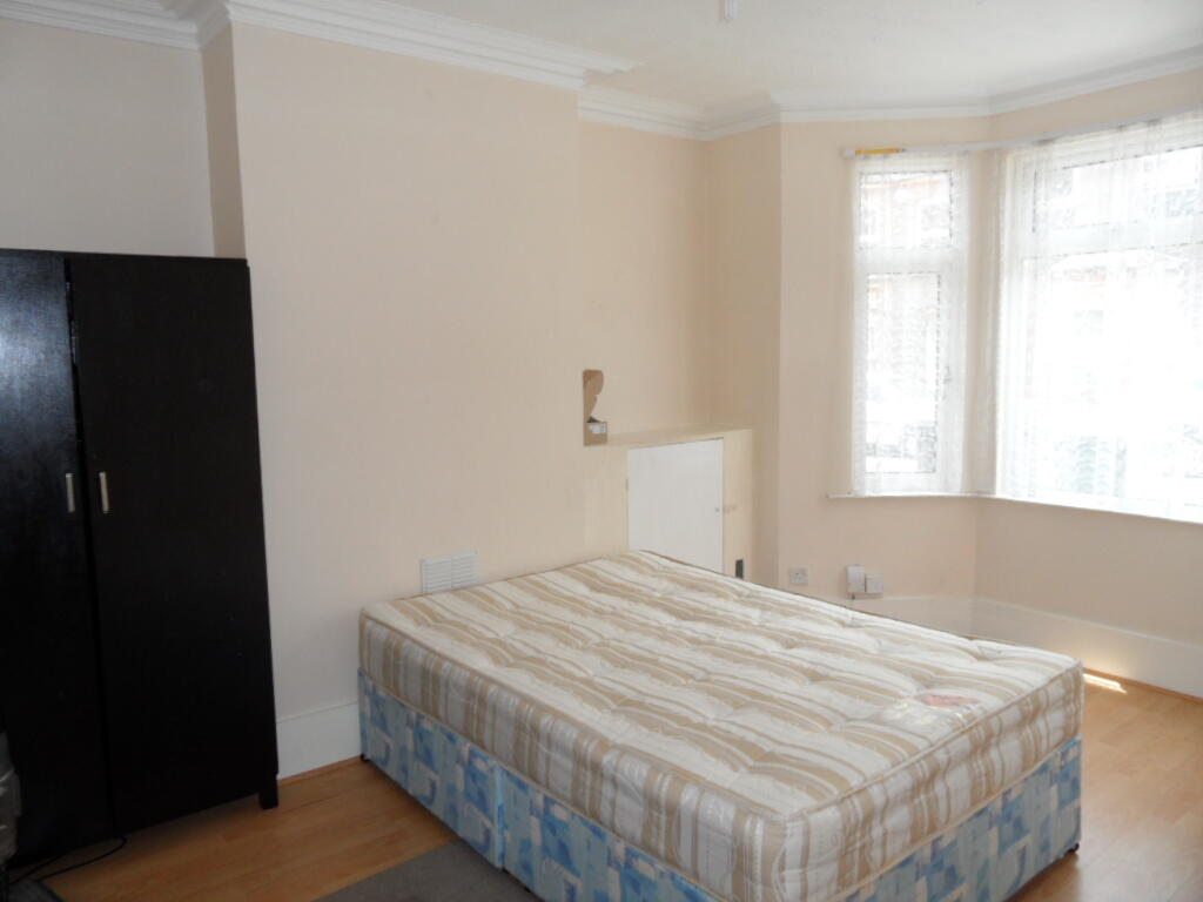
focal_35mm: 24
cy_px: 451
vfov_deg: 56.8
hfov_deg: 71.6
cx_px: 602
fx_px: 834
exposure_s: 1/90
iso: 80
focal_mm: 3.9
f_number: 3.2
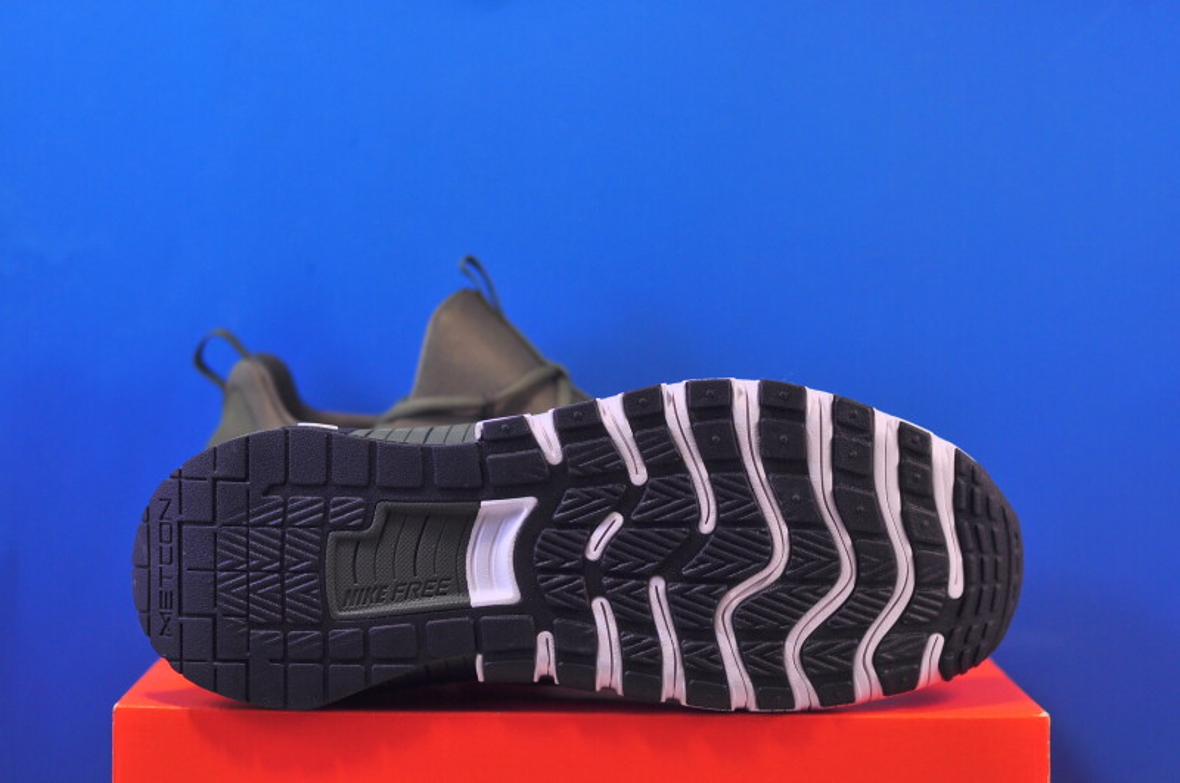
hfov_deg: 27.0
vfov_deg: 18.1
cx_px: 590
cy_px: 392
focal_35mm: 75
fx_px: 2455
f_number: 2.5
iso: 250
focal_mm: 50
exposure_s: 1/320
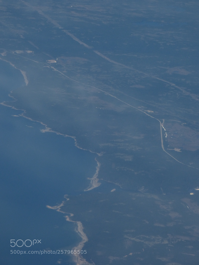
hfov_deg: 5.1
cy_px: 132
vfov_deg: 6.8
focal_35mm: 291
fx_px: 2231
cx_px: 100
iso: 200
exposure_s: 1/1600
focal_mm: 52.16
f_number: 5.5
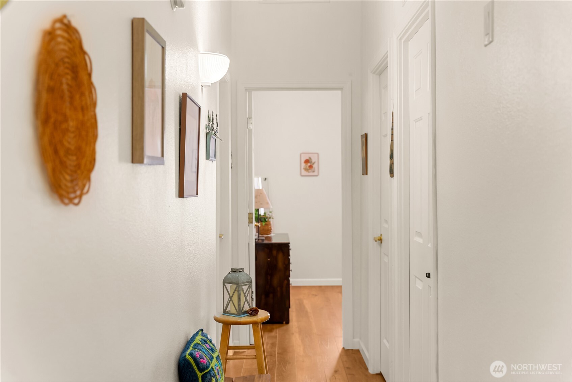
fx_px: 612
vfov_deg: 34.7
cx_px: 286
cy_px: 191
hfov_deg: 50.1
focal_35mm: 38
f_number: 2.8
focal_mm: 38.5
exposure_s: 1/15
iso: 400
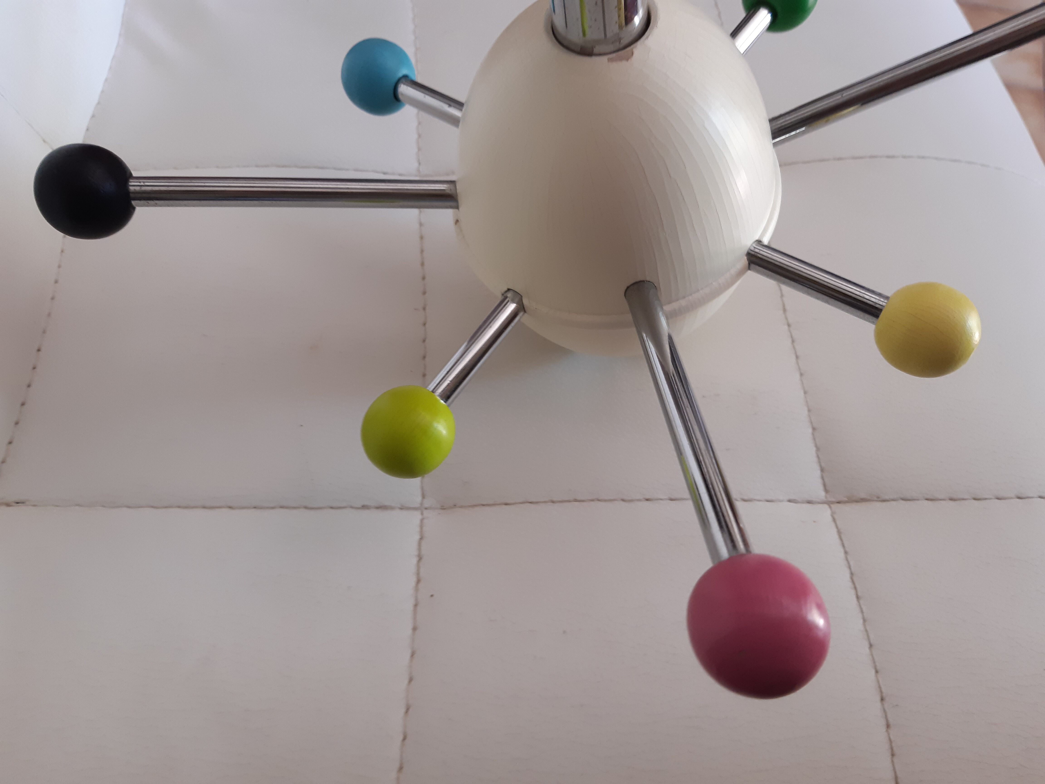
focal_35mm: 26
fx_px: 785
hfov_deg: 67.3
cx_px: 522
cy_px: 392
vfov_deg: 53.1
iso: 100
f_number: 1.7
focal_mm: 3.92
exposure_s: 1/50
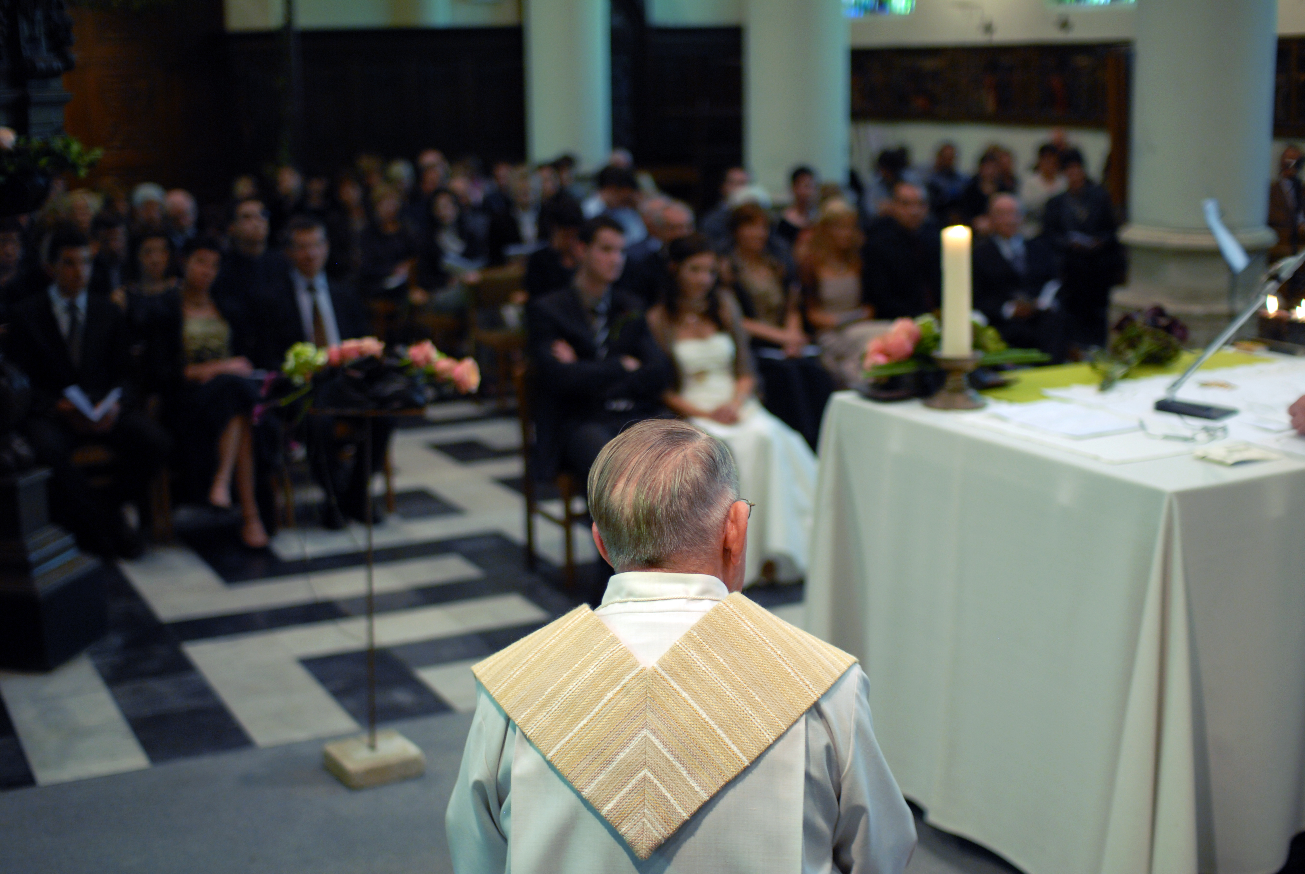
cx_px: 652
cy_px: 437
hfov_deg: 43.6
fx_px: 1633
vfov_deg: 29.9
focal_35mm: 45
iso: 320
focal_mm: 30
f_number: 1.4
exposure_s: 1/100
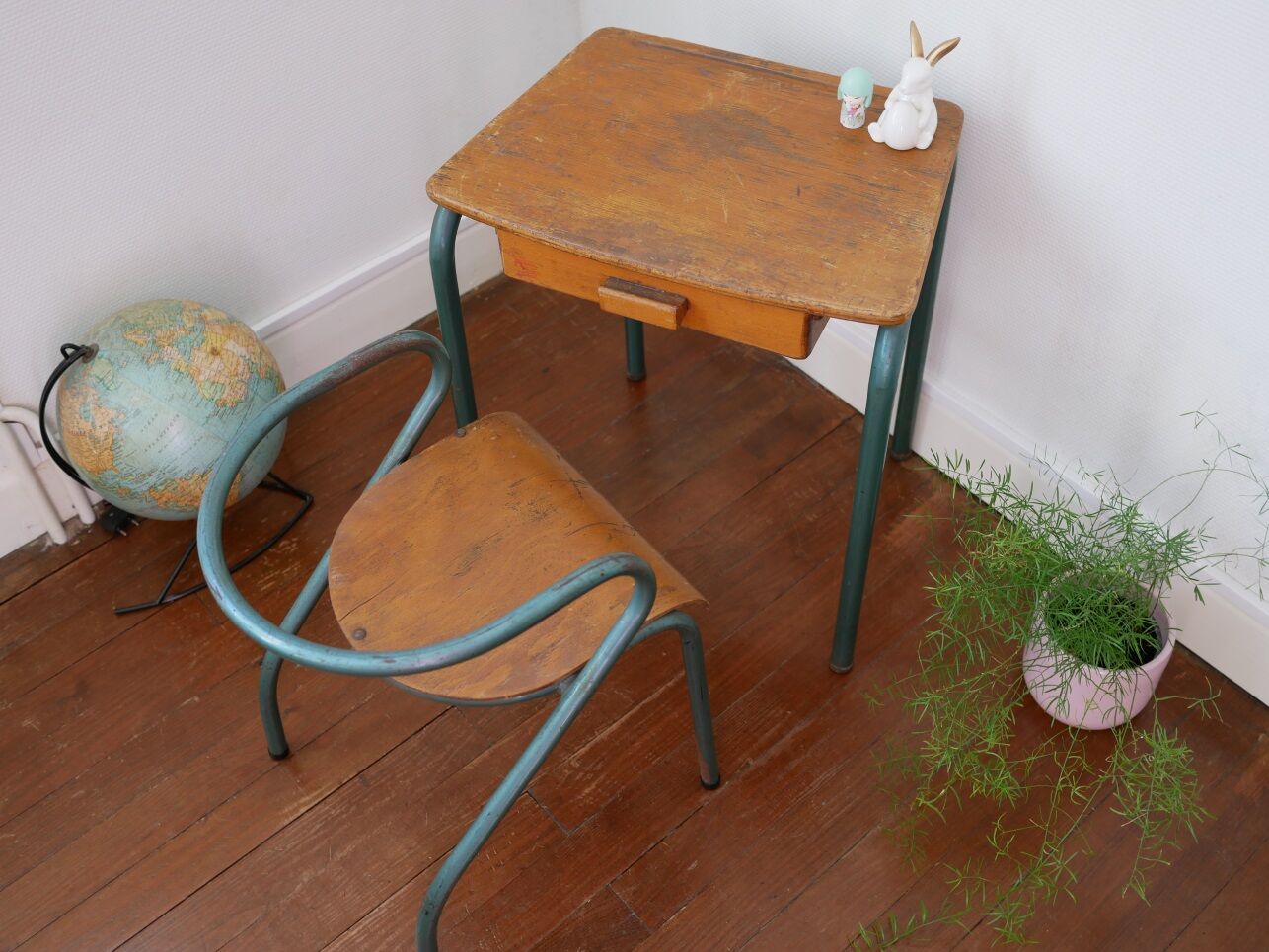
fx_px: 1467
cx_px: 634
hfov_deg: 46.8
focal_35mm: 40
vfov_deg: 36.0
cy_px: 476
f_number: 2
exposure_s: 1/125
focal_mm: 20
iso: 200
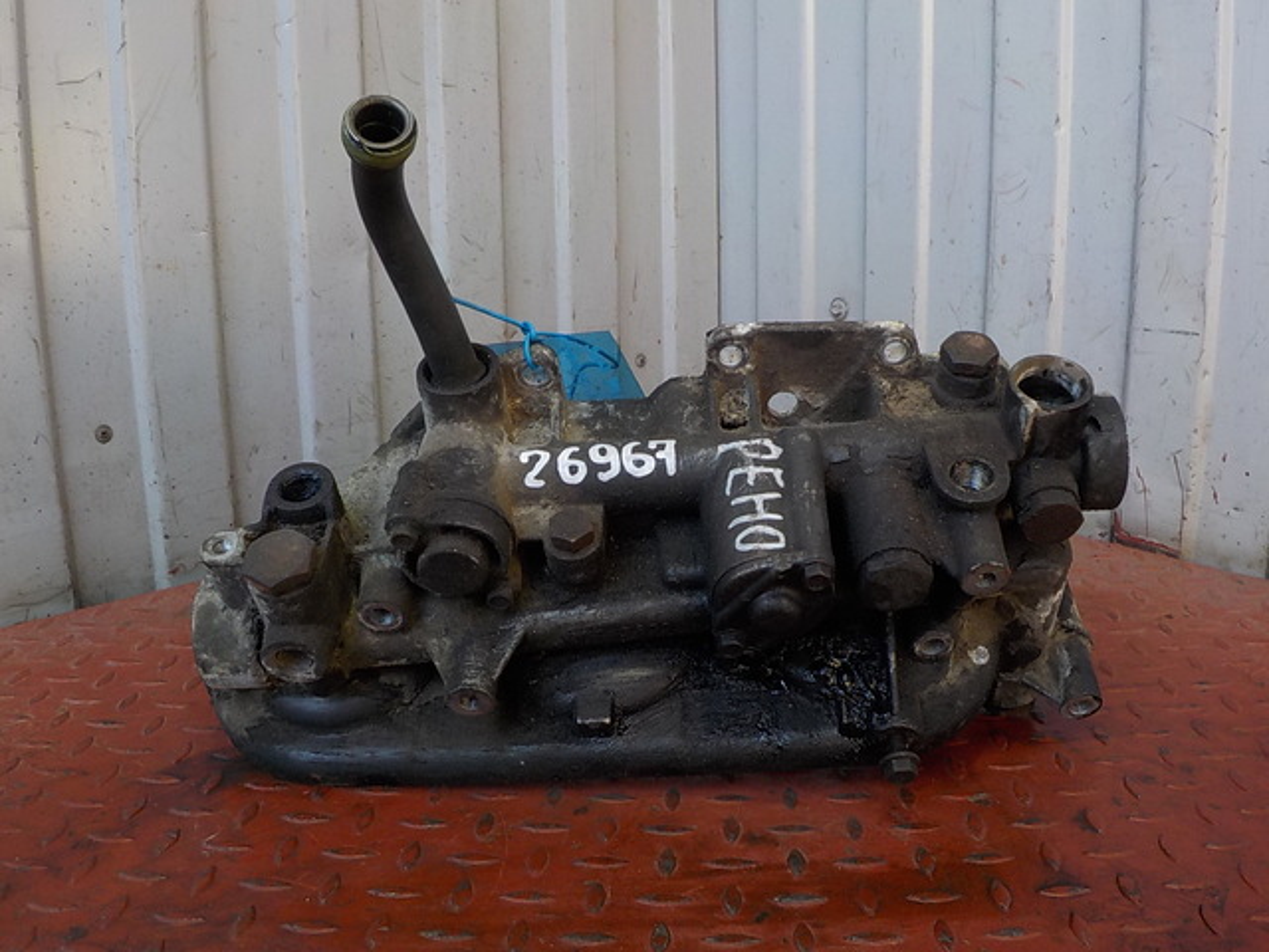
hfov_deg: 60.0
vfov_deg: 46.8
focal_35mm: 30
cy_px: 476
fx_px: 1100
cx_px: 634
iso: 125
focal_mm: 4.1
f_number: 3.3
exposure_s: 1/50
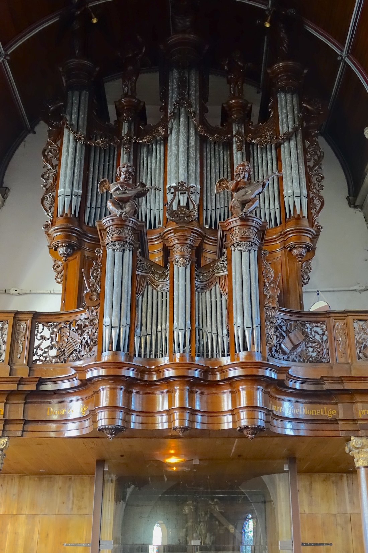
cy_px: 276
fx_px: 675
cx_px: 184
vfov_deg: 44.5
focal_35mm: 44
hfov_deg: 30.5
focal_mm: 16.09
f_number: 2.8
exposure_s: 1/20
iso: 3200
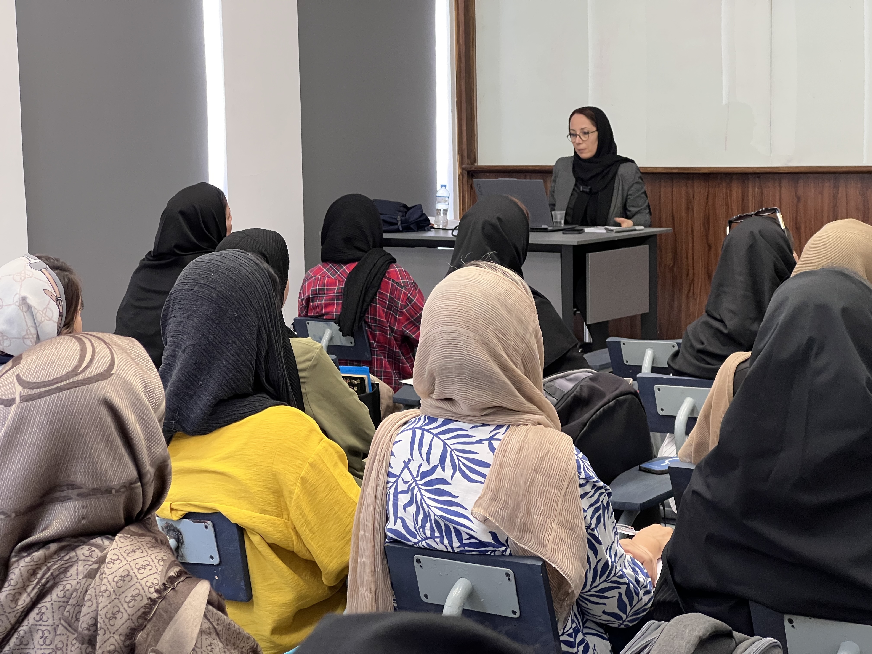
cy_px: 327
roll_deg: +1.0
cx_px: 436
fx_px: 1940
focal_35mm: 77
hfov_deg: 25.3
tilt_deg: -6.2
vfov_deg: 19.1
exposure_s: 1/50
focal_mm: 9
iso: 200
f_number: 2.8
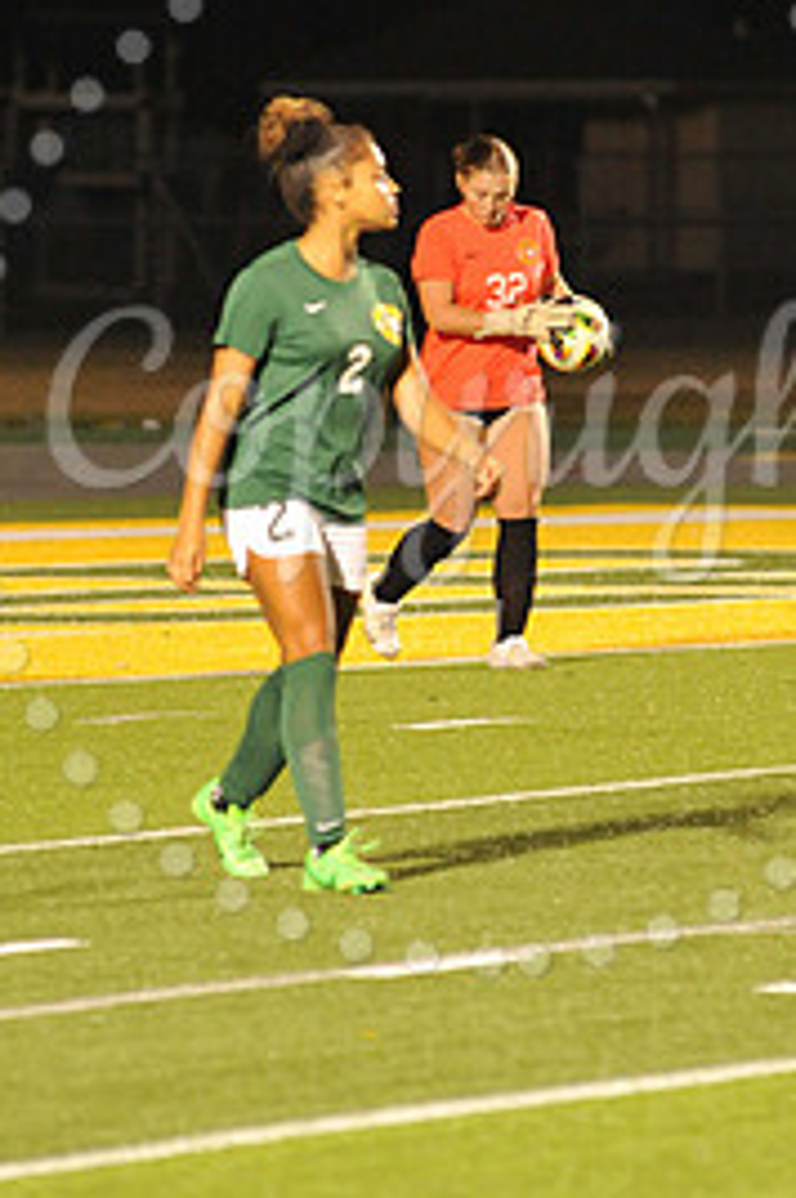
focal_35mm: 433
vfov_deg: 4.8
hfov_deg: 3.2
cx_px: 487
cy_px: 429
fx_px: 14397
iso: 4000
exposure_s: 1/160
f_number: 4.5
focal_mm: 200
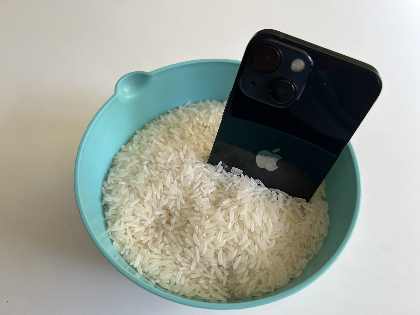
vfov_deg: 53.1
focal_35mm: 26
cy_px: 158
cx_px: 210
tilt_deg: -59.3
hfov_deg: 67.3
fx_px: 315
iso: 40
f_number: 1.5
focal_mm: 5.7
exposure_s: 1/121
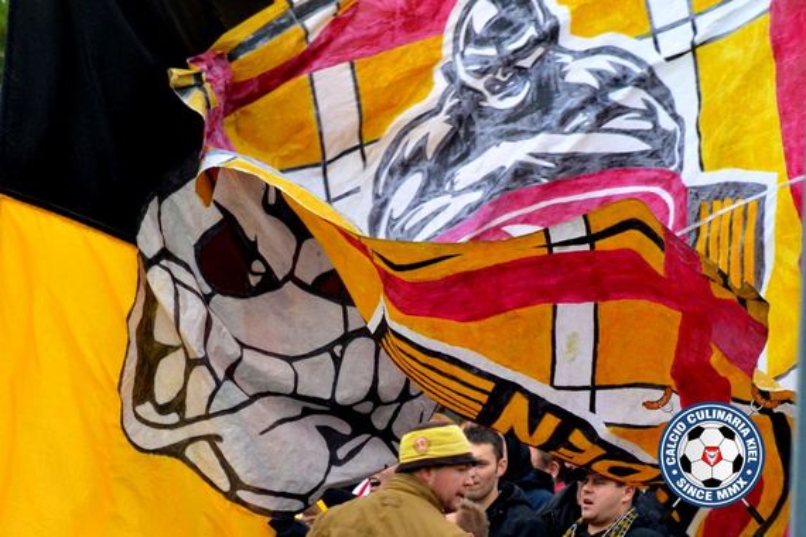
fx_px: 6716
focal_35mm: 300
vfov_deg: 4.6
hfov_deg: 6.9
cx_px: 403
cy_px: 268
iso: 720
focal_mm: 200
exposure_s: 1/1000
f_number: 4
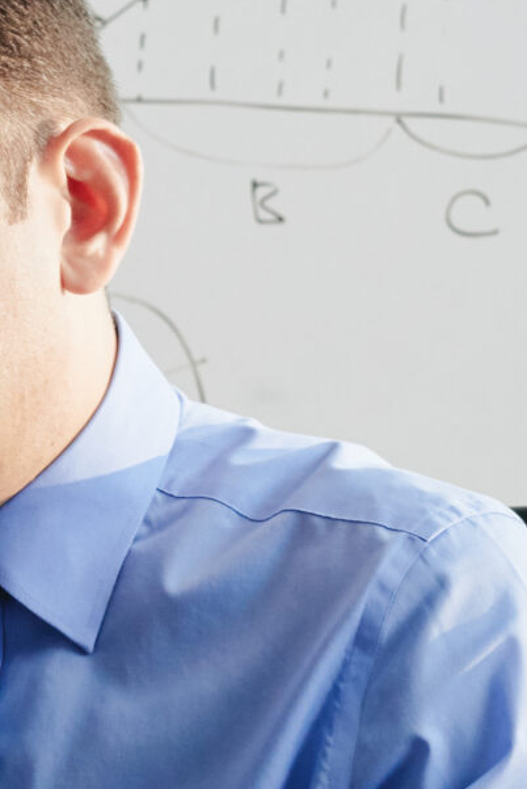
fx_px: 5593
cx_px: -86
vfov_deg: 8.1
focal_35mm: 255
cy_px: 341
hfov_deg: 5.4
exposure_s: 1/250
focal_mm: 60
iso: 800
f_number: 8
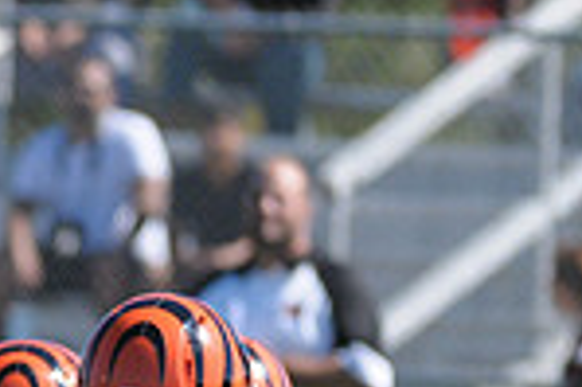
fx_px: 19831
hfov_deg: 1.7
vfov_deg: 1.1
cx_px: -535
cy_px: 710
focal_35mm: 1228
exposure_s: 1/3200
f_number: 4
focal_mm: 210
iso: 640
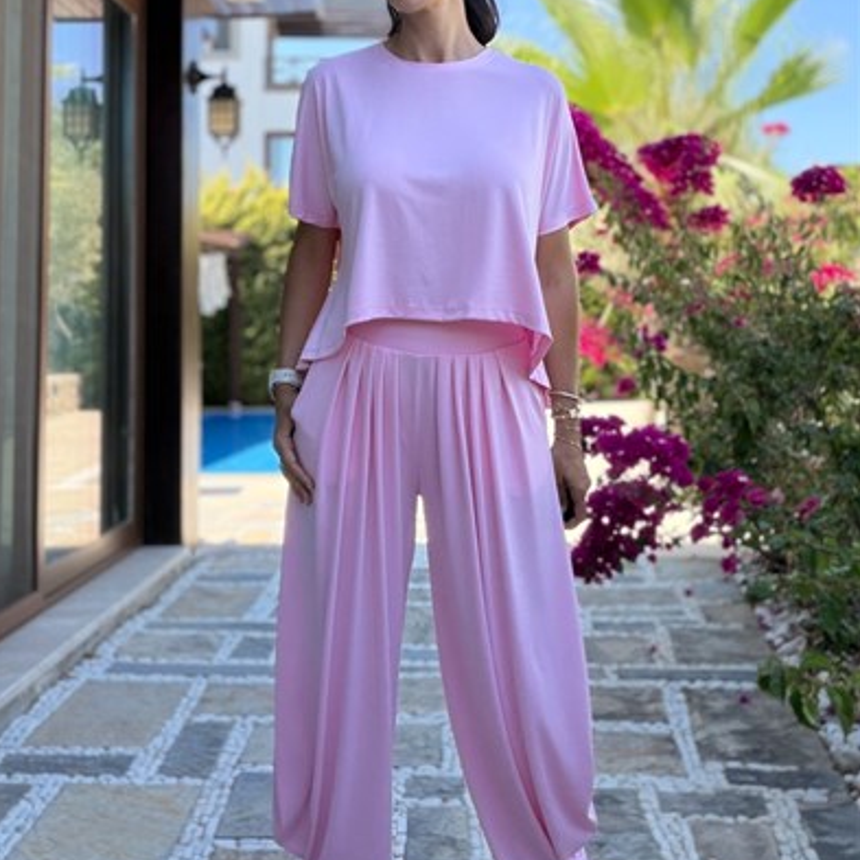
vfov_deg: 46.0
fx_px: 1012
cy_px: 386
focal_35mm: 36
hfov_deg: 46.0
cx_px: 425
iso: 25
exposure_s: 1/574
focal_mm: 2.71
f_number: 1.9
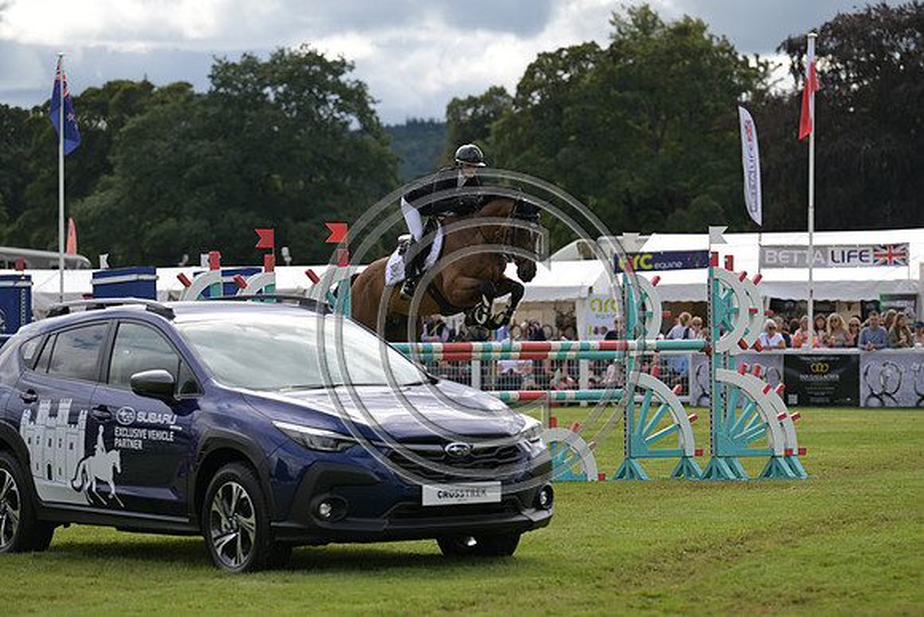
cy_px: 308
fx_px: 4749
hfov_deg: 11.1
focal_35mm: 185
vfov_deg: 7.4
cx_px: 462
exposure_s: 1/1250
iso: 280
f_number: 5
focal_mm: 185
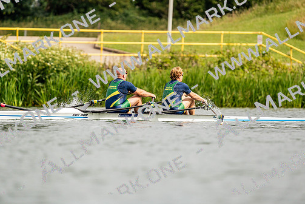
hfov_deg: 3.0
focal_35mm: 692
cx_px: 164
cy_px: 90
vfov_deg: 2.0
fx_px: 5866
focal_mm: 600
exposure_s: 1/2000
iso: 320
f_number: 6.3
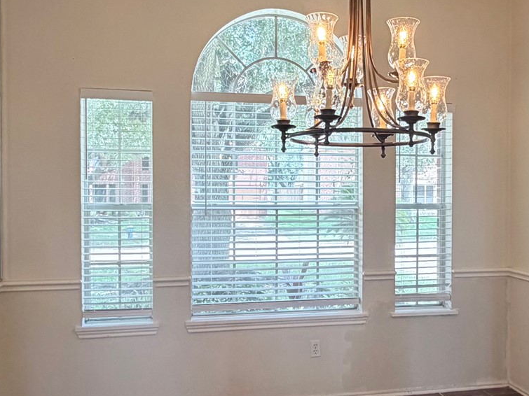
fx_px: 581
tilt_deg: -1.5
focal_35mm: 38
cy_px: 204
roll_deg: +0.0
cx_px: 321
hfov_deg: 48.6
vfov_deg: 37.7
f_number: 2.2
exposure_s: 1/120
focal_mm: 2.22
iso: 200
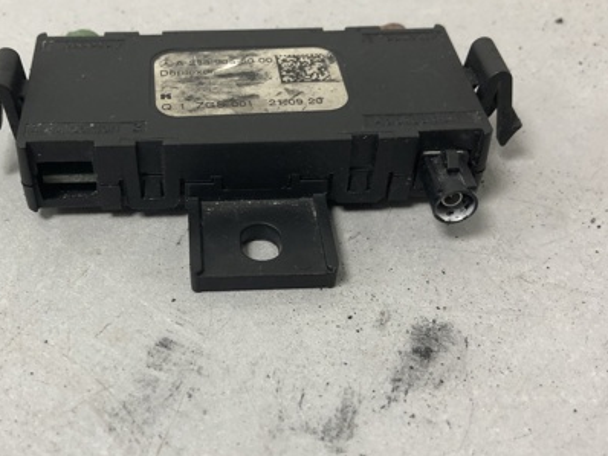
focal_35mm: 45
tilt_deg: -44.7
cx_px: 228
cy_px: 229
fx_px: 791
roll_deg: +0.7
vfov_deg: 32.2
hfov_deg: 41.7
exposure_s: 1/25
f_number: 1.8
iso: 40
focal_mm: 4
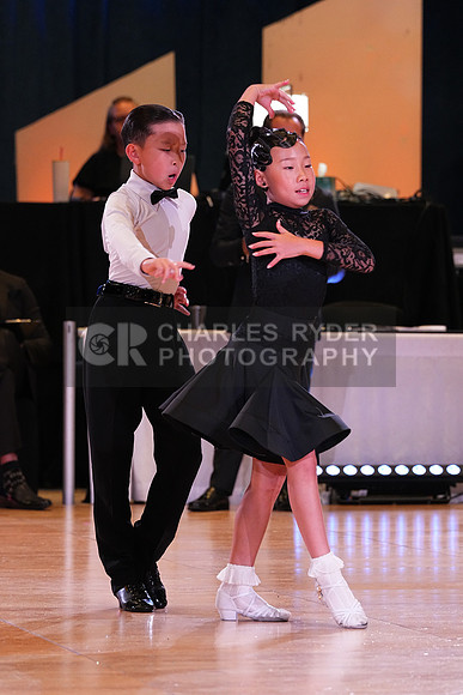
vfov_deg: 10.3
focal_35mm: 200
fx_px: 3856
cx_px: 232
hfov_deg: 6.9
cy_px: 348
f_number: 6.3
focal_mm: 200
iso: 5000
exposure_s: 1/320
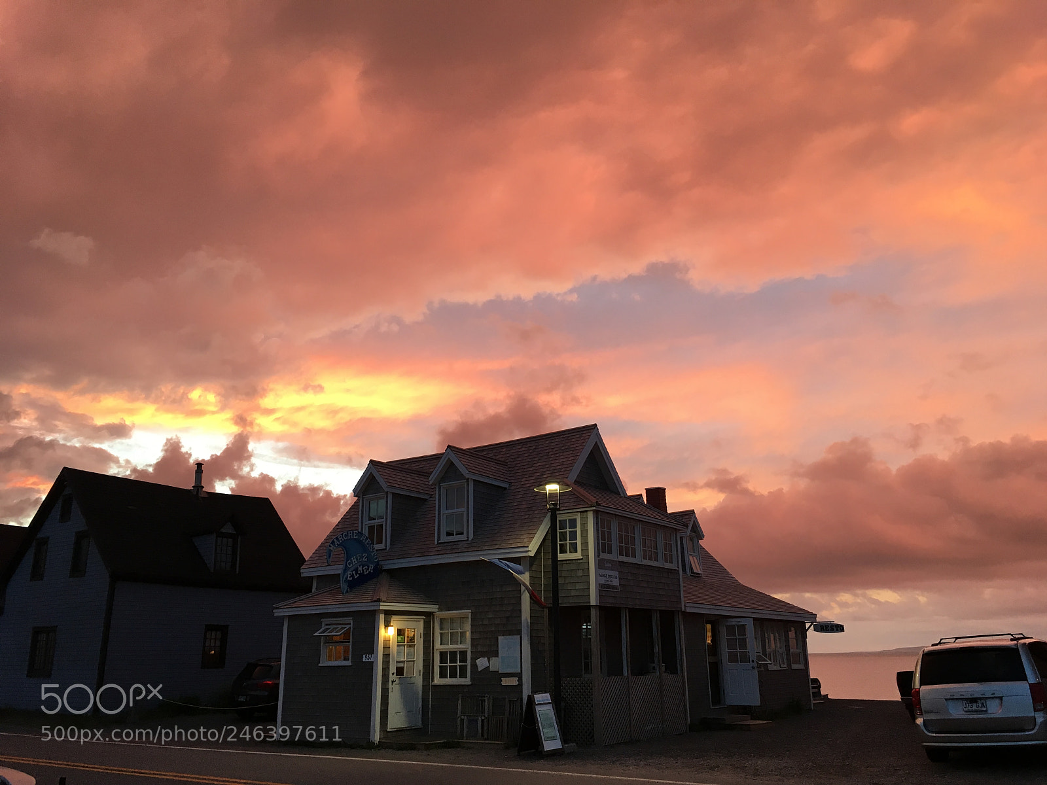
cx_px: 524
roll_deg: +0.4
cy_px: 392
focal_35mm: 29
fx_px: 877
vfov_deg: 48.2
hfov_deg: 61.7
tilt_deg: +17.5
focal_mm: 4.15
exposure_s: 1/30
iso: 32
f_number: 2.2
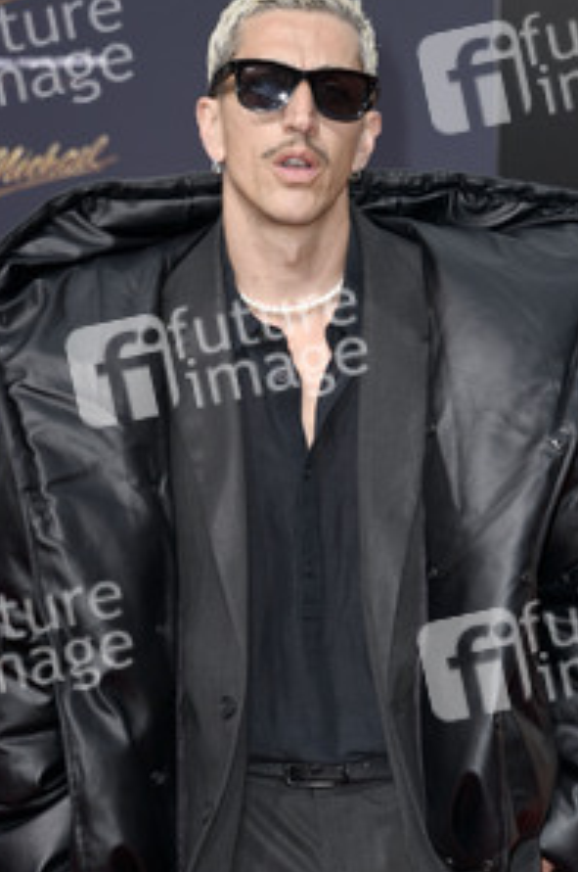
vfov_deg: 11.3
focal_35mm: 182
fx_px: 4398
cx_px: 302
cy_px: 505
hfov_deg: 7.5
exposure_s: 1/250
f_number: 6.3
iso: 320
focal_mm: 135
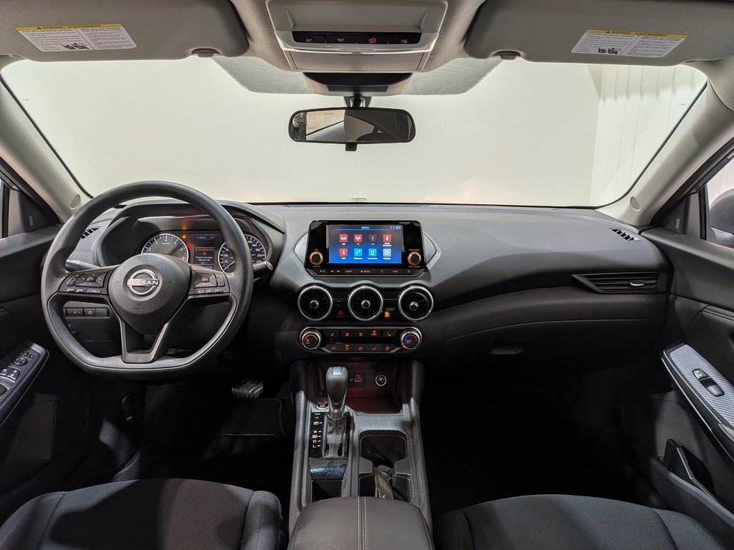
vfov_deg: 56.8
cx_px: 367
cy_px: 275
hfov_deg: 71.6
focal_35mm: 24
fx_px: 509
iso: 30
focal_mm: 4.53
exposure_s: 1/120
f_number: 1.7
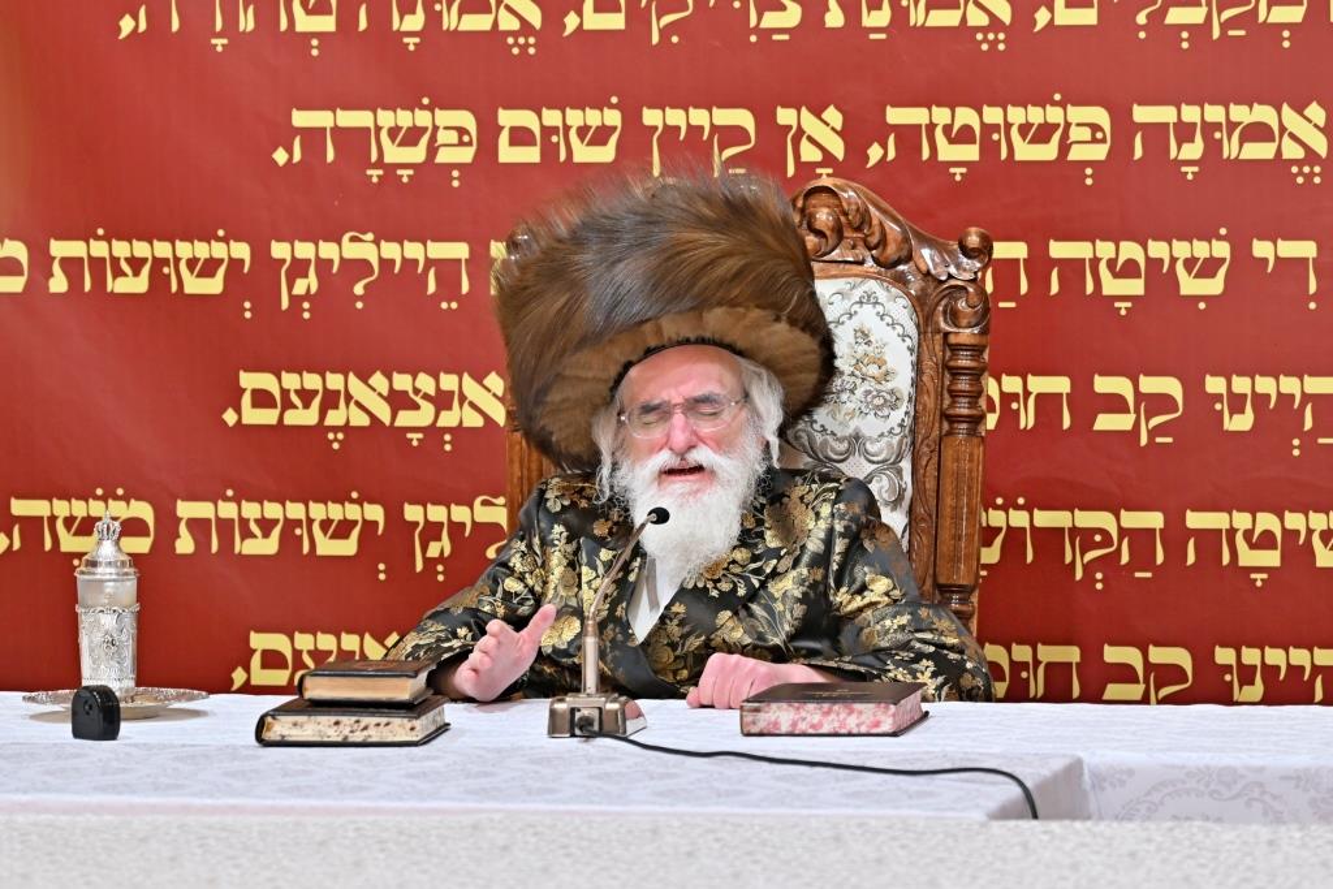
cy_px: 444
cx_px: 666
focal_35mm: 180
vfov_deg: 7.6
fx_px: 6665
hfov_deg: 11.4
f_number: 4
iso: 250
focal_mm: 120
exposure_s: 1/200
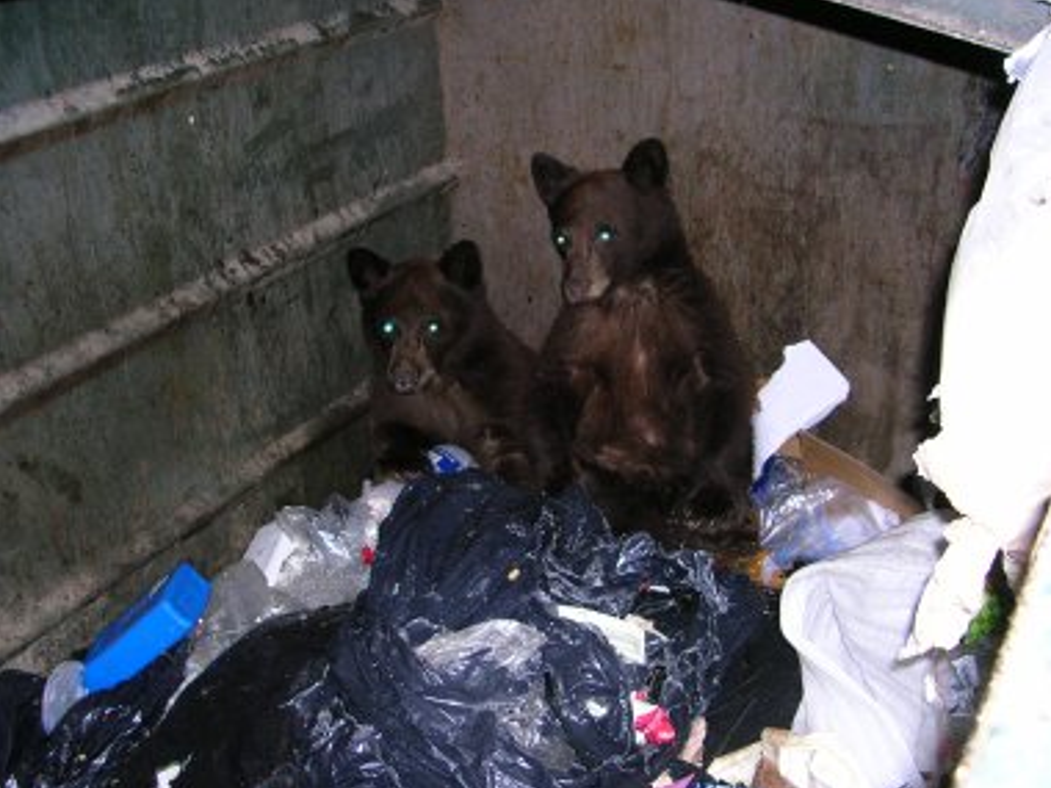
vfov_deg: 36.0
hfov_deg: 46.8
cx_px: 550
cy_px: 390
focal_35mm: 40
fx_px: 1214
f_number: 2.8
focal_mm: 5.8
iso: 91
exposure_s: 1/60.1
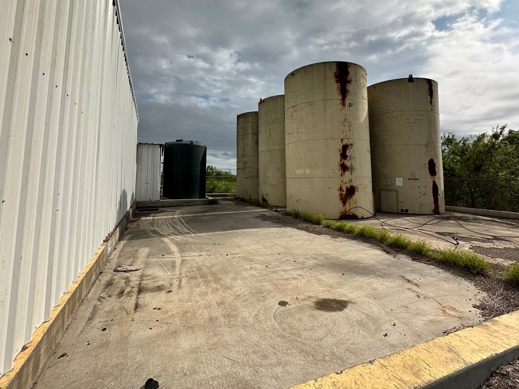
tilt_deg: +8.7
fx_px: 255
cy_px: 154
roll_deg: -1.2
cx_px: 257
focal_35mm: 17
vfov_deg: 73.8
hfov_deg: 91.0
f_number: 2.2
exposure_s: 1/3205
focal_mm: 2.22
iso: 50
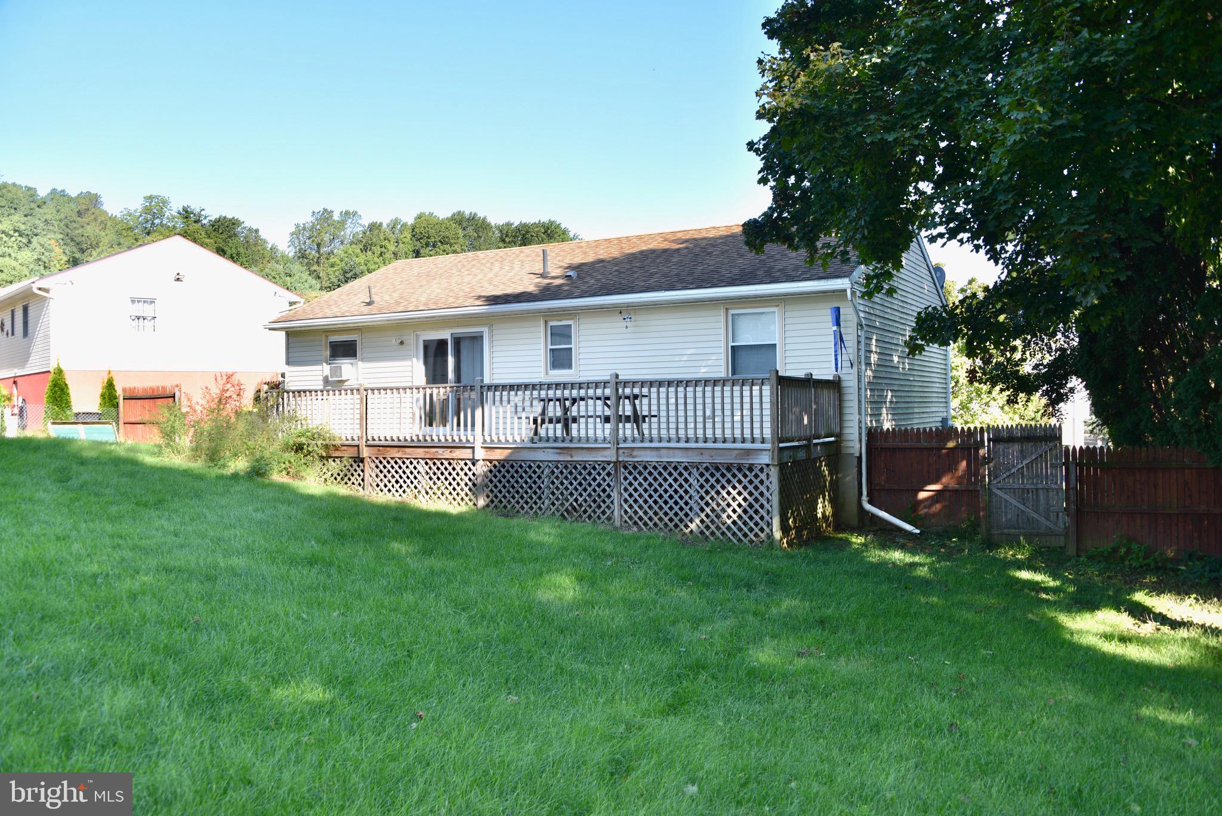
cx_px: 611
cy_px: 408
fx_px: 951
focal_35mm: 28
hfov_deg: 65.5
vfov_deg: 46.4
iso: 100
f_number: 6.3
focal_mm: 28
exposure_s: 1/160
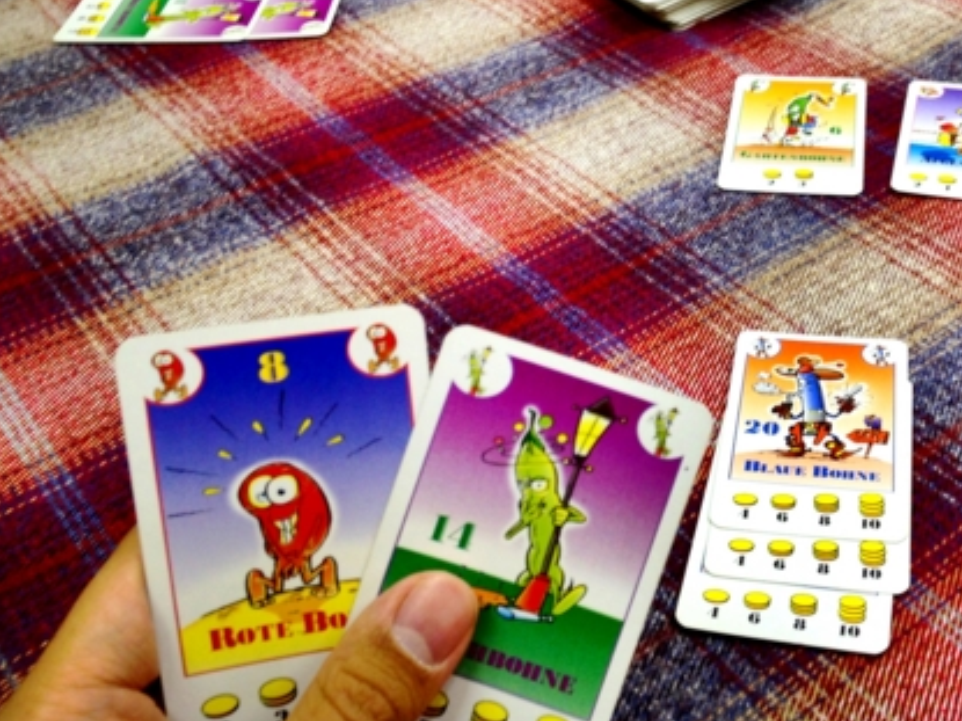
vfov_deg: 26.8
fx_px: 1500
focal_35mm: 54
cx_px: 726
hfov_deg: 34.8
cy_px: 206
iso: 50
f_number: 2.4
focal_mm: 4.28
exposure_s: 1/24
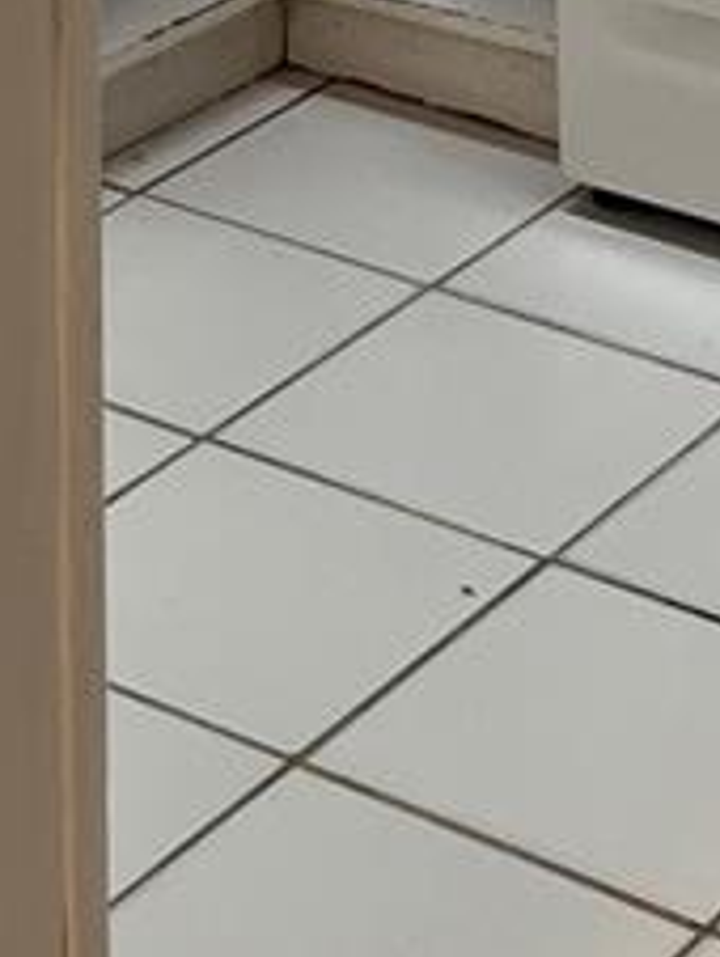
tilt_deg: -12.3
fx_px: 3820
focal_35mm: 138
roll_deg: +0.9
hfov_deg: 10.8
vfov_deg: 13.1
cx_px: 263
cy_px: -656
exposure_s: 1/120
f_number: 1.6
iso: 80
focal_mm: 5.1
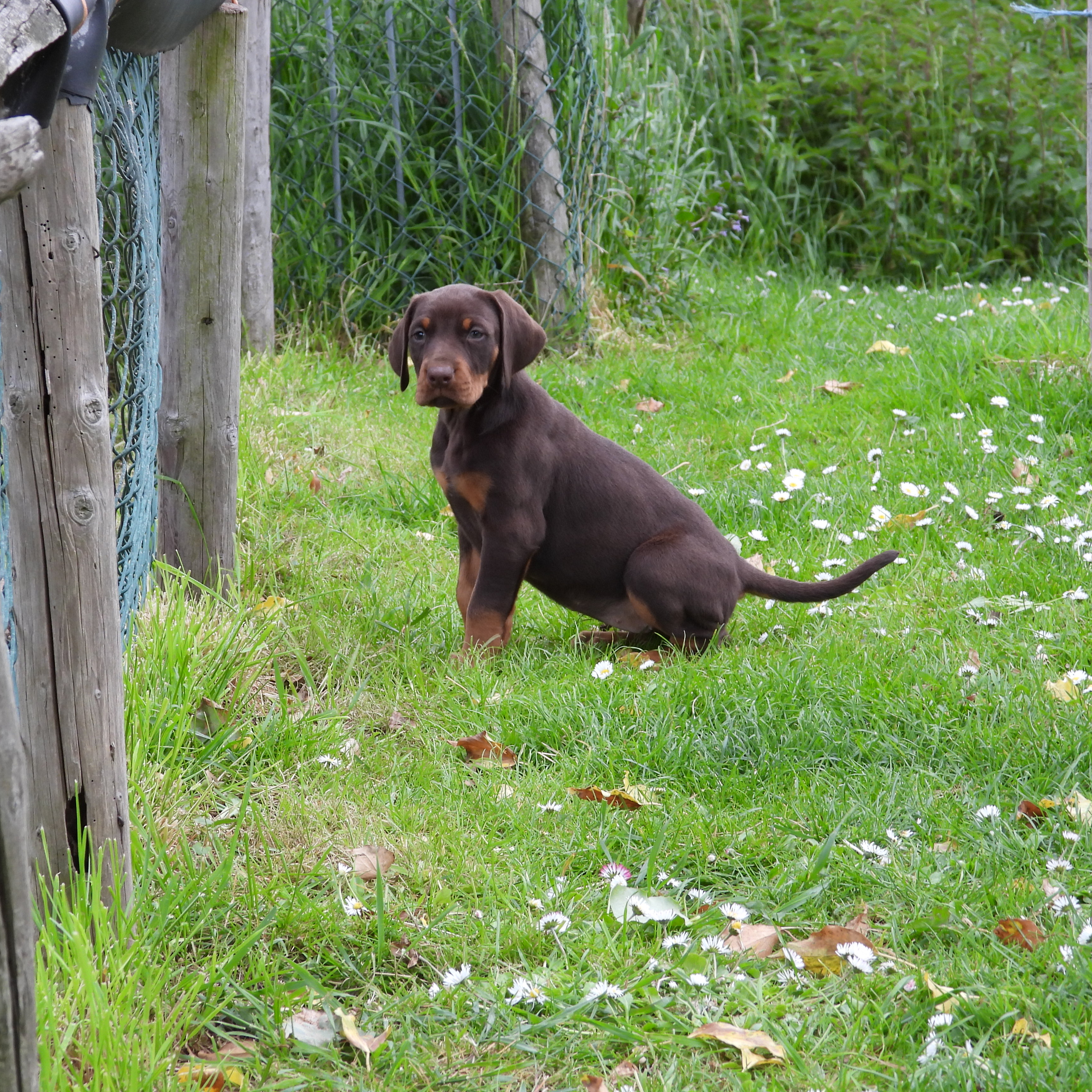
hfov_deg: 12.8
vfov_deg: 12.8
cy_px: 547
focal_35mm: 136
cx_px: 443
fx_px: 4854
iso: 160
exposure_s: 1/60
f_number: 4
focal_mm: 20.7
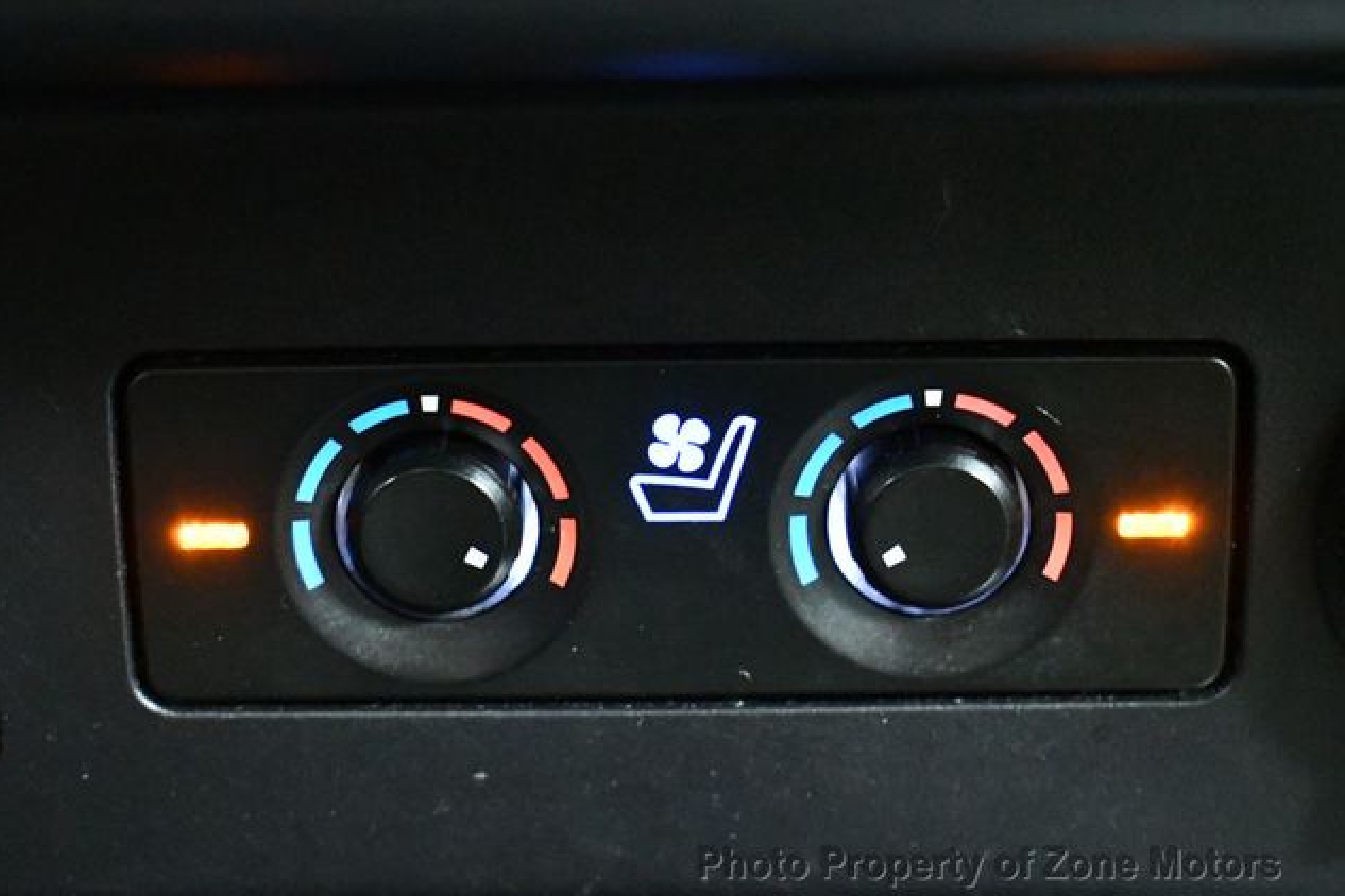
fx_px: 3026
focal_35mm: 81
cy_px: 450
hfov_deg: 25.1
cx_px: 671
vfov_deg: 16.9
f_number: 5
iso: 12800
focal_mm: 40
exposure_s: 1/25
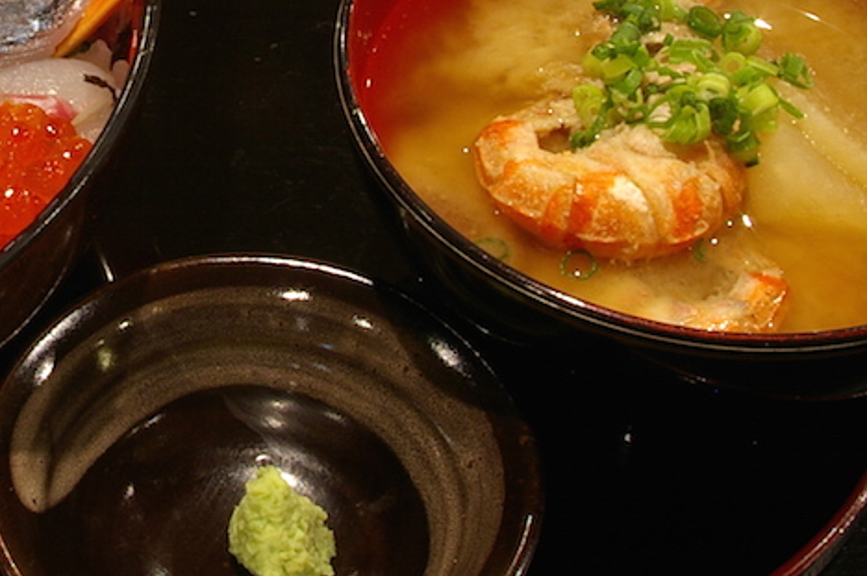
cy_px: 5
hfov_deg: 20.9
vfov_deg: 14.2
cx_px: 11
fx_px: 2270
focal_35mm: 94
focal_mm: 23
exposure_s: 10
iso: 200
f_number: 22
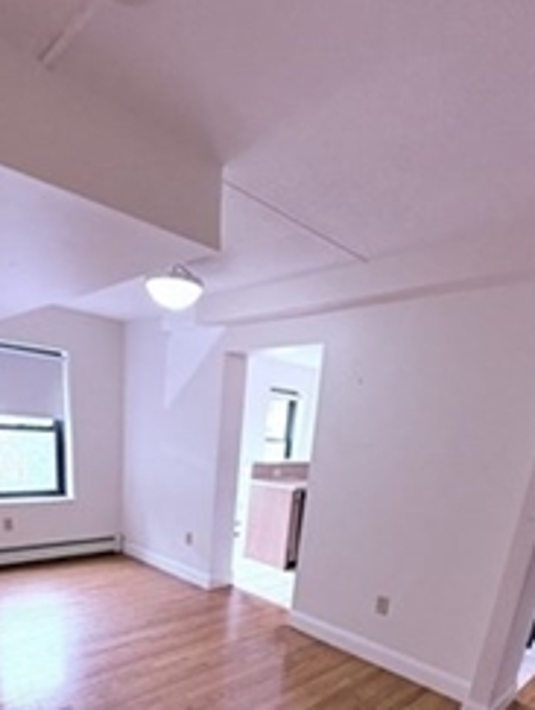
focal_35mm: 23
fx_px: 473
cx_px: 219
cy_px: 577
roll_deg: -4.8
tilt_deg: -17.1
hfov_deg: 58.6
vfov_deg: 66.4
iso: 200
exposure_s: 1/60
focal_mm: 2.22
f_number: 2.2
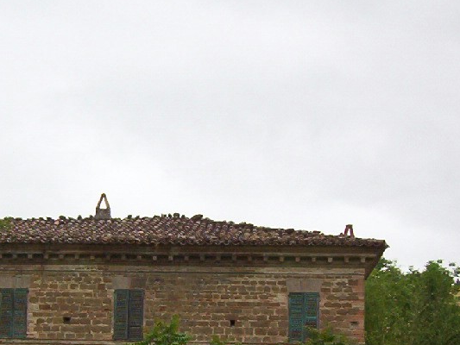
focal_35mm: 80
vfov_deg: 18.3
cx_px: 151
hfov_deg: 24.3
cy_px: 254
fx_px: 1063
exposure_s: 1/437
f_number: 2.76
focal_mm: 5.54
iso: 100
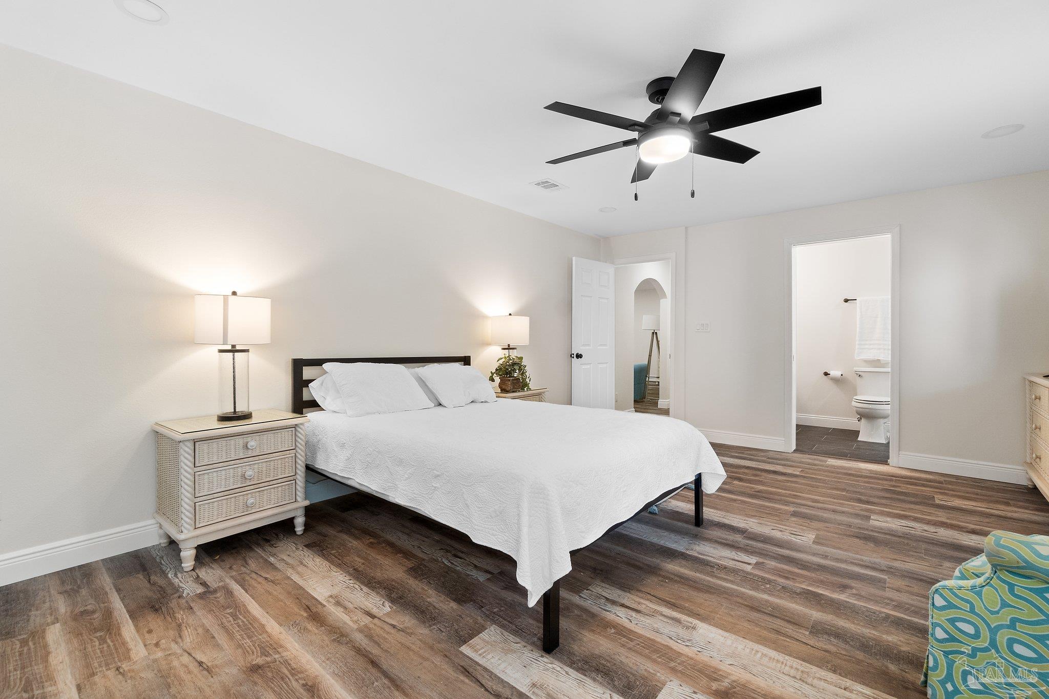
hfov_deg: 100.4
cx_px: 524
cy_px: 350
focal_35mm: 15
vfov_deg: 77.3
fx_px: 437
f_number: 9
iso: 500
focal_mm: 10
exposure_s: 1/1.25
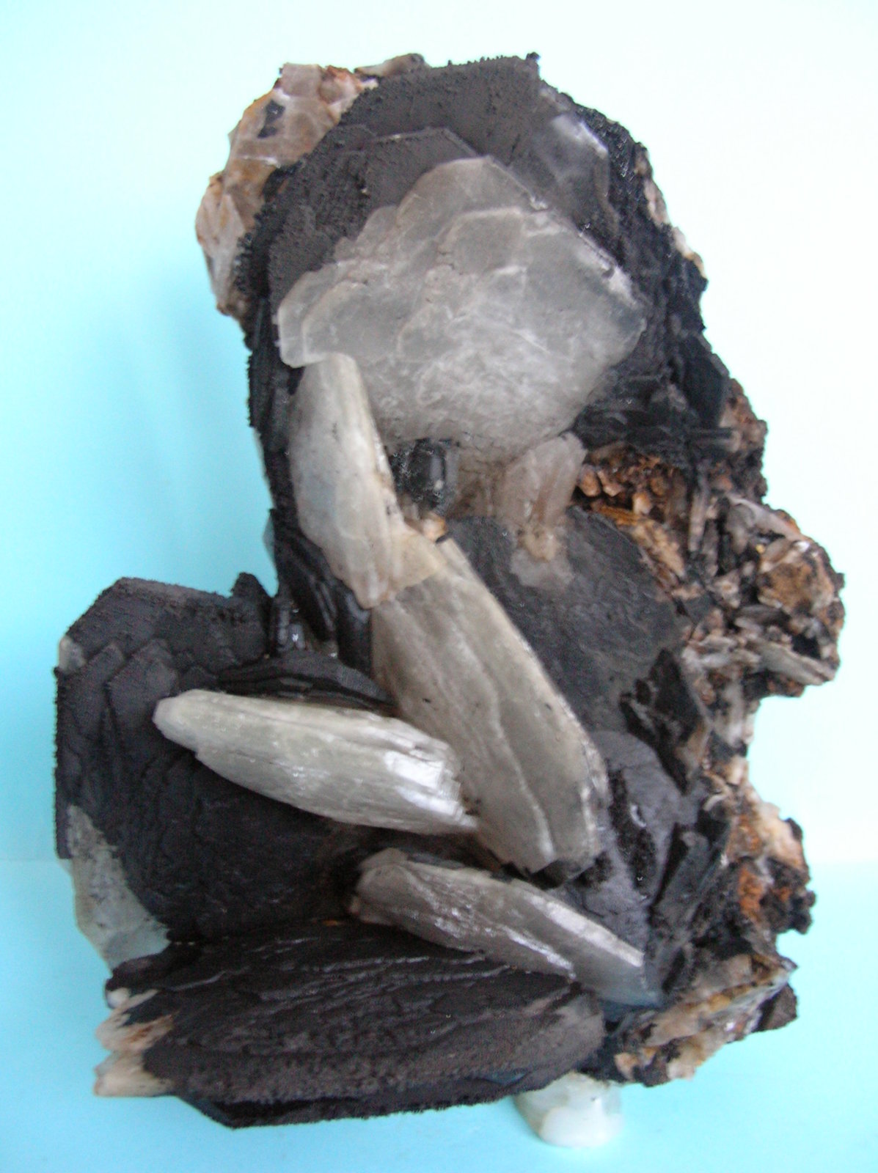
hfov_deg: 39.6
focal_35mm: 36
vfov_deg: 51.4
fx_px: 1219
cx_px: 439
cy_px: 586
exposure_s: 1/4.2
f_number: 2.7
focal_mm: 6
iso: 163
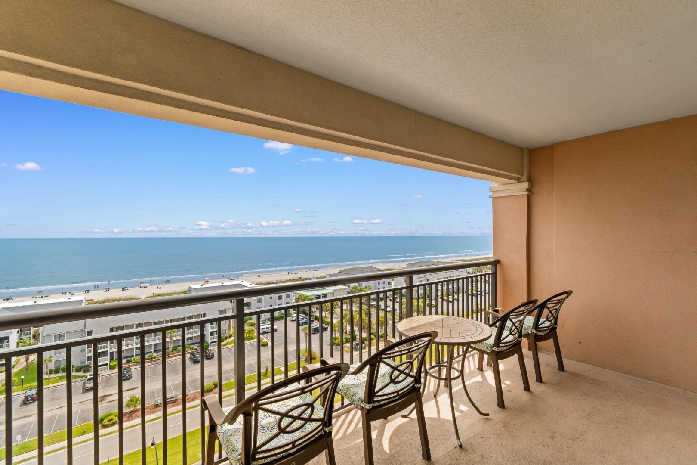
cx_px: 348
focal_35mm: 15
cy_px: 232
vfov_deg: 77.3
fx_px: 290
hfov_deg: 100.4
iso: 100
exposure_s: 1/160
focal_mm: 10
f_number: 7.1
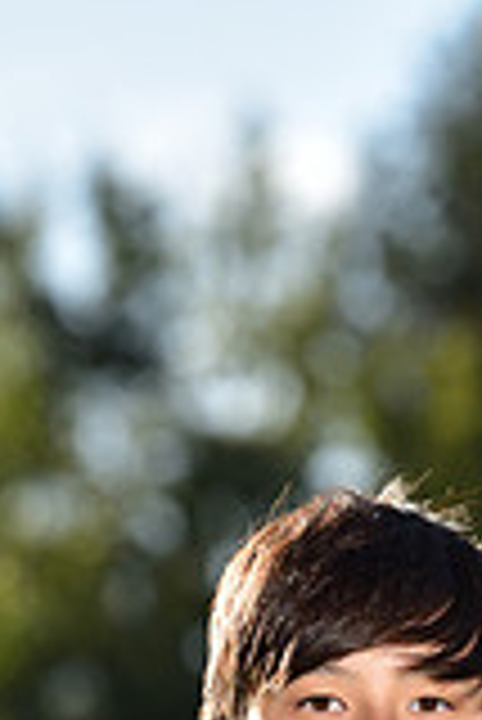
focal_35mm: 725
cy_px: 1224
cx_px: 345
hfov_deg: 1.9
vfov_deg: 2.8
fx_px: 14528
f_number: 5.6
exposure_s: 1/250
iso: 80
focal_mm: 200
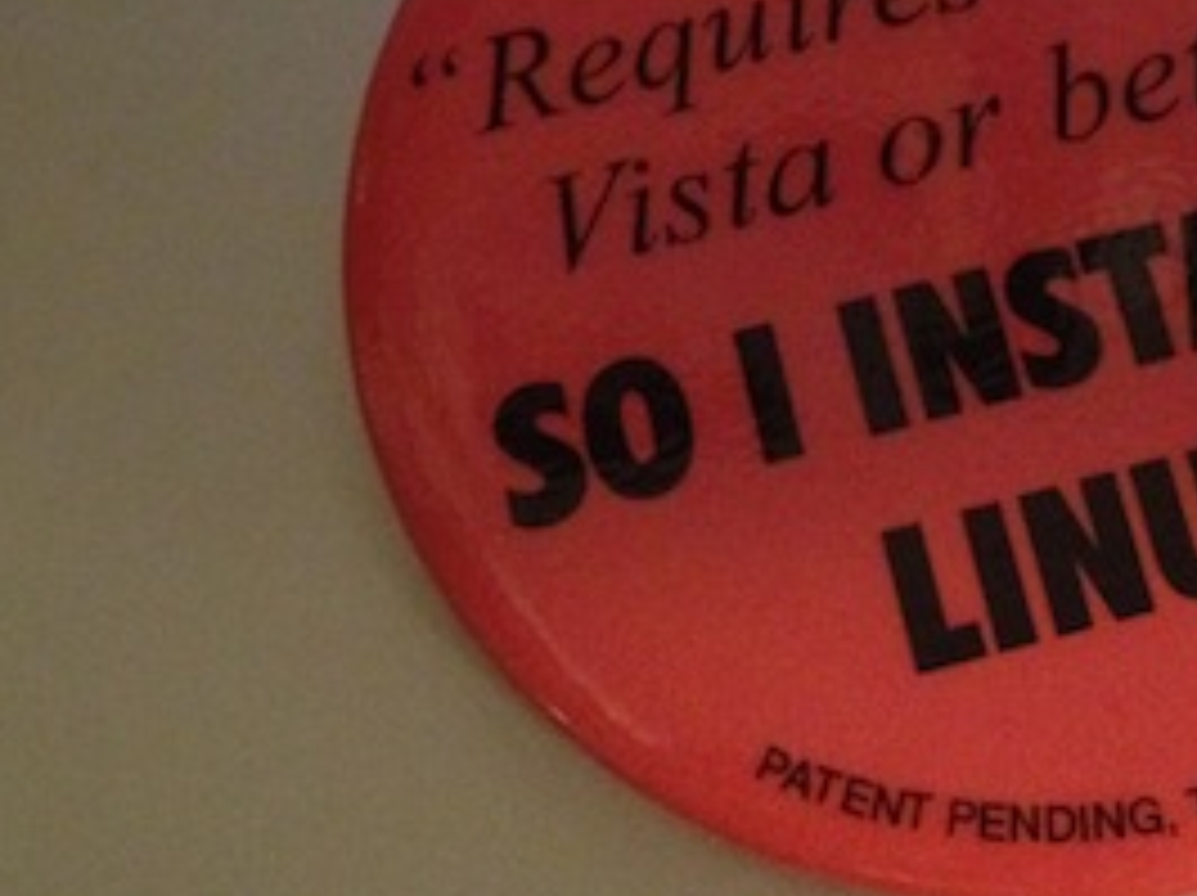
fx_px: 2729
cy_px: 243
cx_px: 900
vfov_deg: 18.5
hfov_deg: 24.5
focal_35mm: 79
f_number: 2.4
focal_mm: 4.28
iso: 800
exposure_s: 1/15
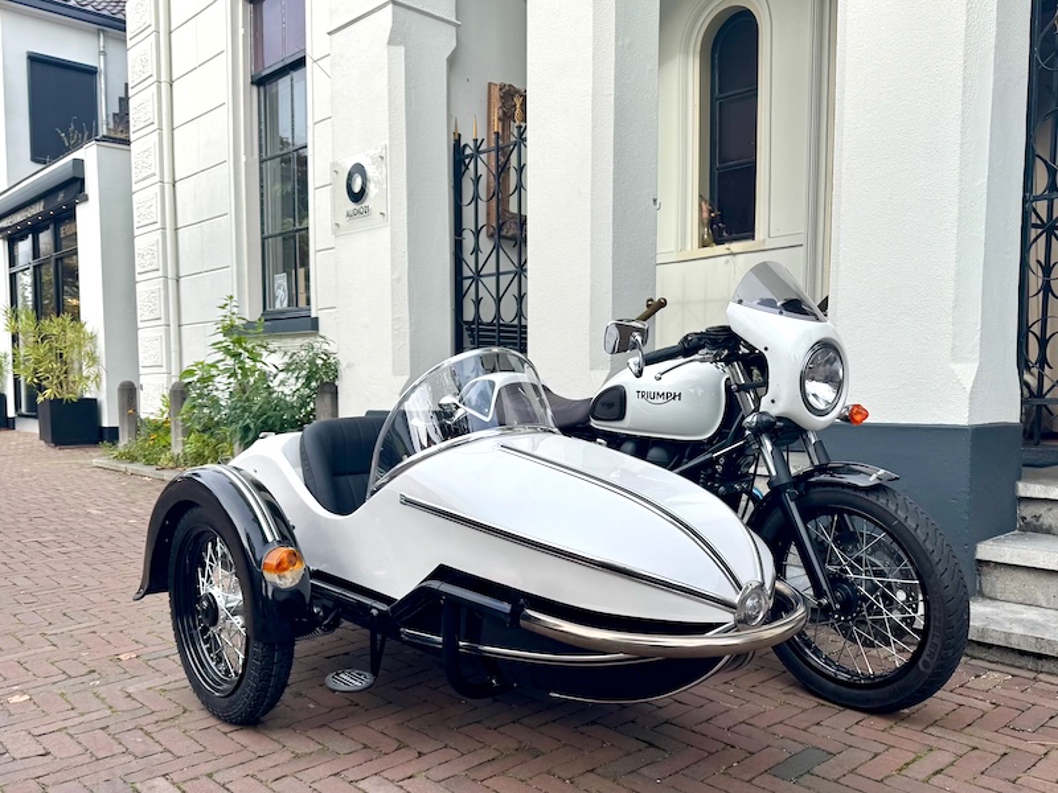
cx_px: 529
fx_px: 734
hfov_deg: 71.6
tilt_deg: -4.7
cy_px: 396
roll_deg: -0.9
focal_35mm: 24
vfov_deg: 56.8
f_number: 1.78
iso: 80
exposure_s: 1/1721
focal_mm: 6.76
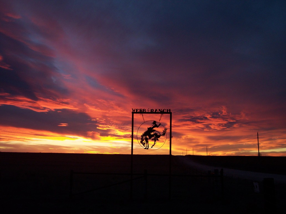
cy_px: 107
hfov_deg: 49.0
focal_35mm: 38
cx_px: 143
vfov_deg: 37.7
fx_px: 314
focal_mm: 8
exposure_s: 1/90
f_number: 2.8
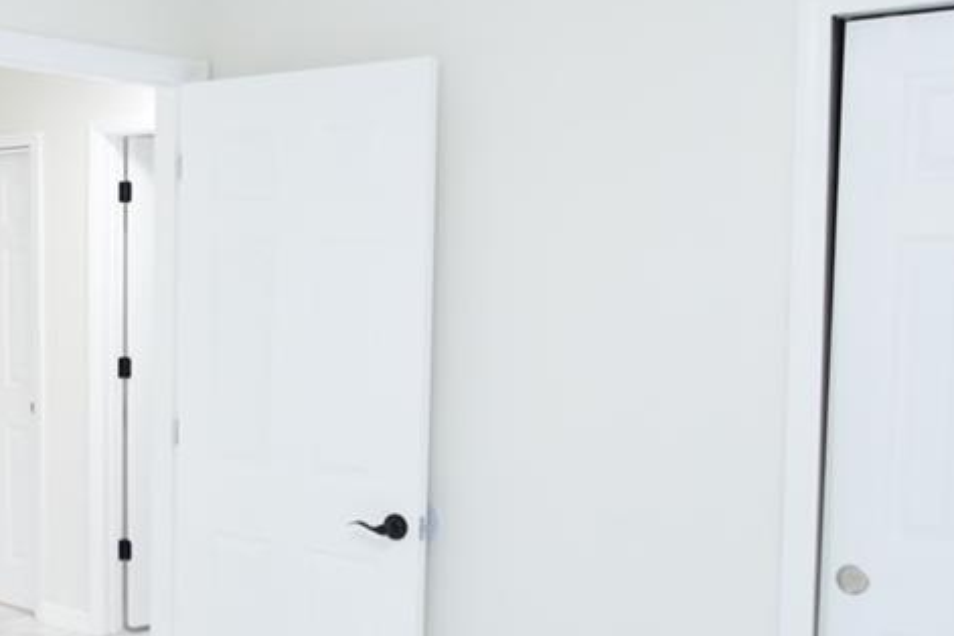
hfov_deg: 35.8
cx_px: 45
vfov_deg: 26.5
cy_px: 356
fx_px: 1351
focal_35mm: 51
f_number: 4
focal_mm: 10
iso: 560
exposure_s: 1/60
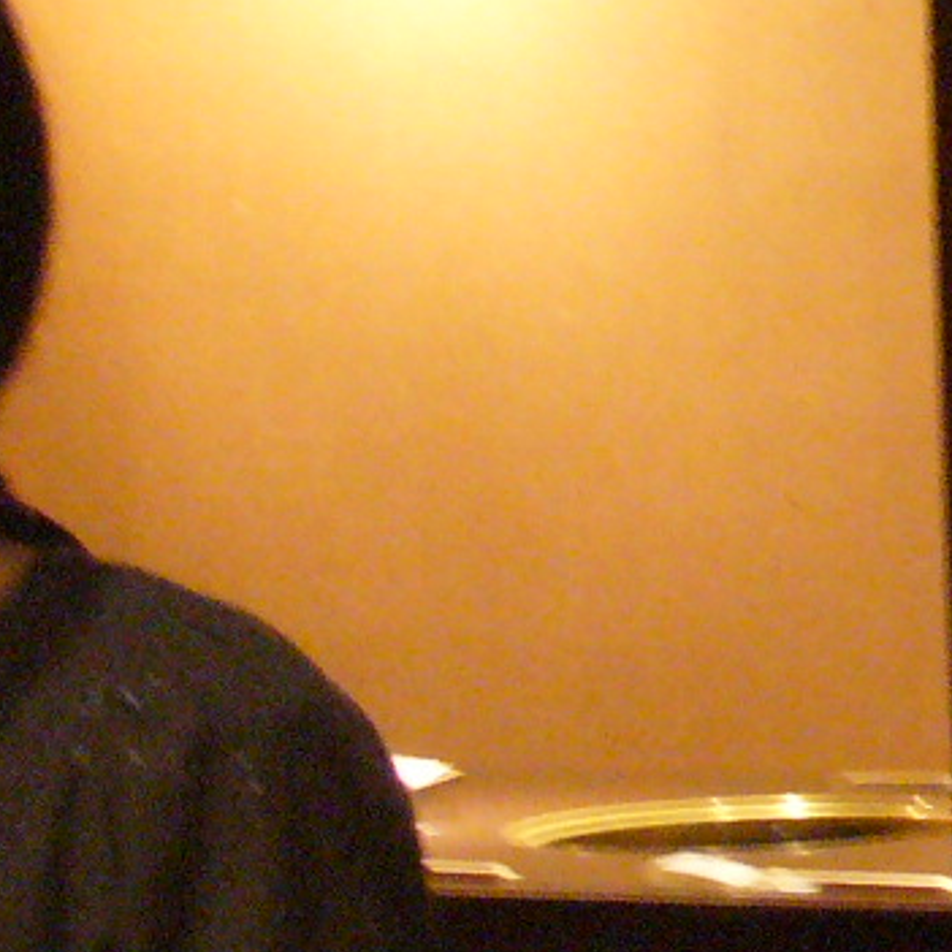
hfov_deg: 11.0
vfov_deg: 11.7
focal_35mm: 149
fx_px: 4636
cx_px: 1633
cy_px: 450
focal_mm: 6.1
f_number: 2.8
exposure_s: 1/8
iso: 400
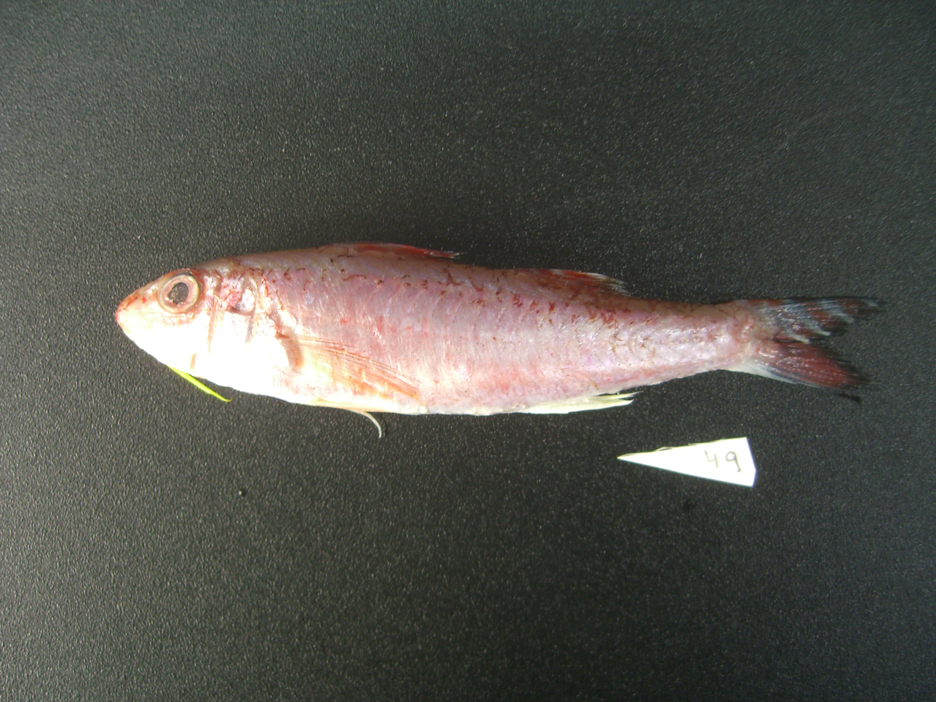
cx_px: 468
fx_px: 1028
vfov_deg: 37.7
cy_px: 351
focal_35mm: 38
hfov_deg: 49.0
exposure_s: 1/10
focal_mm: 7.9
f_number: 2.8
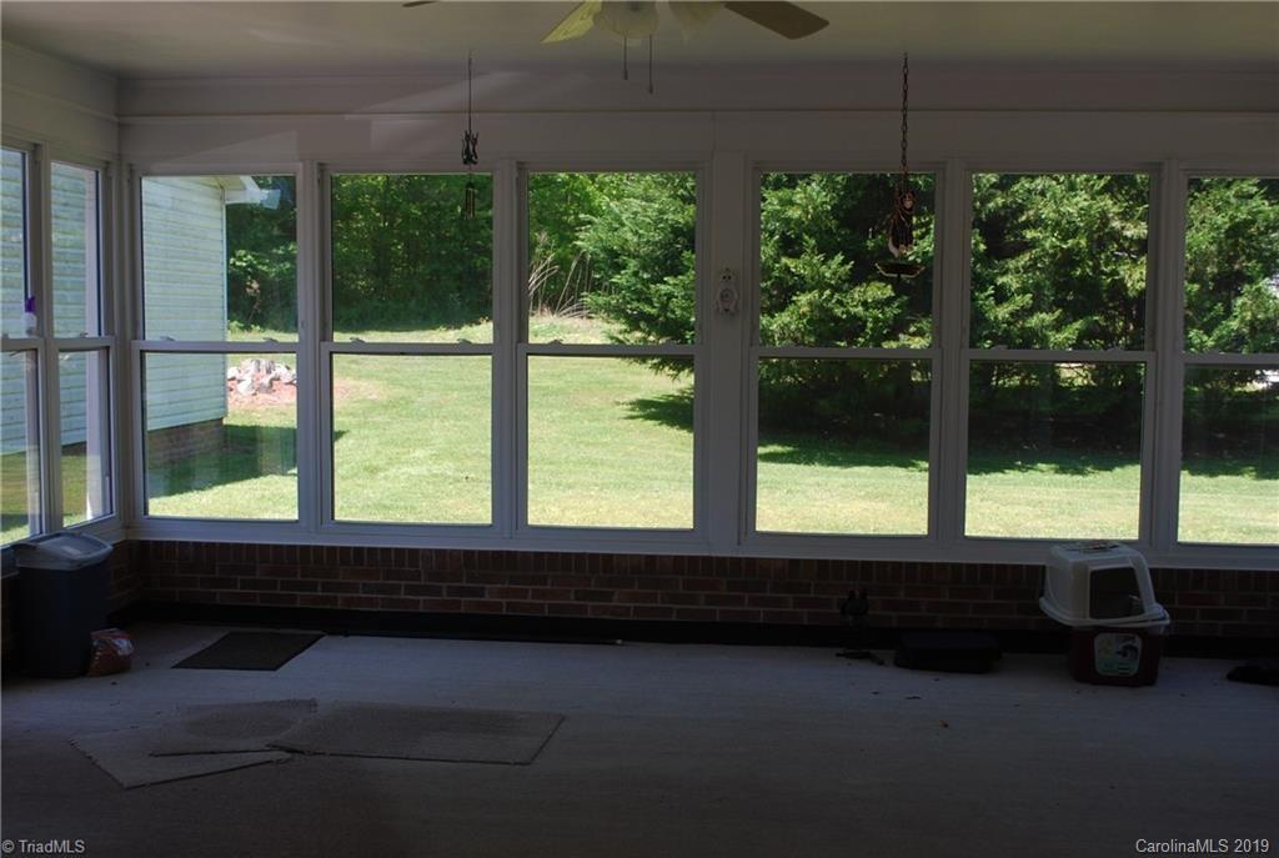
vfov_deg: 34.3
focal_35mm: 39
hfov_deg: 49.5
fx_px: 1388
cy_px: 429
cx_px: 640
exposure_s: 1/125
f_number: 5.6
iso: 200
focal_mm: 26
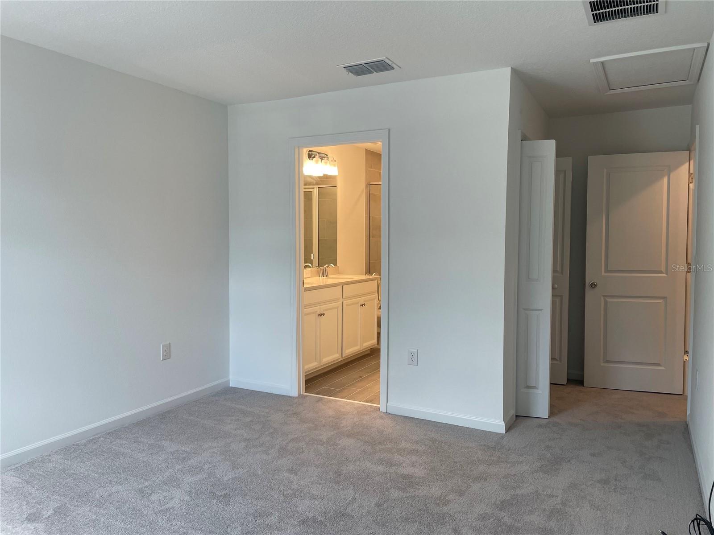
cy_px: 268
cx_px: 357
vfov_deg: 53.1
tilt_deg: -2.9
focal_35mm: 26
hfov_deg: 67.3
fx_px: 536
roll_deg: -0.4
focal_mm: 4.2
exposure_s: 1/120
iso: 64
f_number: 1.6
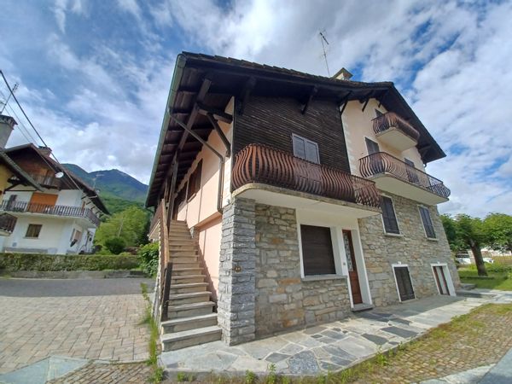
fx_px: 192
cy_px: 192
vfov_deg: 89.9
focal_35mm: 13
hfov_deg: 106.2
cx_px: 256
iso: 40
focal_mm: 1.42
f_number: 2.2
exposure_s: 1/1328
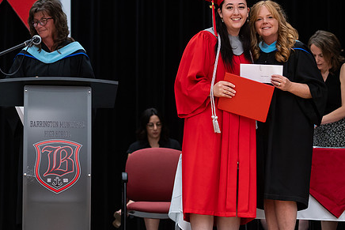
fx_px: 1495
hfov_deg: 13.2
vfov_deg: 8.8
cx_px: 185
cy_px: 151
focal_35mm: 156
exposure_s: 1/200
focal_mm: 85
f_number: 2.8
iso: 1000
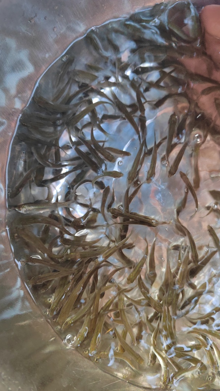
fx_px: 270
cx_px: 112
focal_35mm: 26
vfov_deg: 71.9
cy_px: 196
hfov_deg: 44.4
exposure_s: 1/100
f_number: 1.9
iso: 1822
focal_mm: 5.52
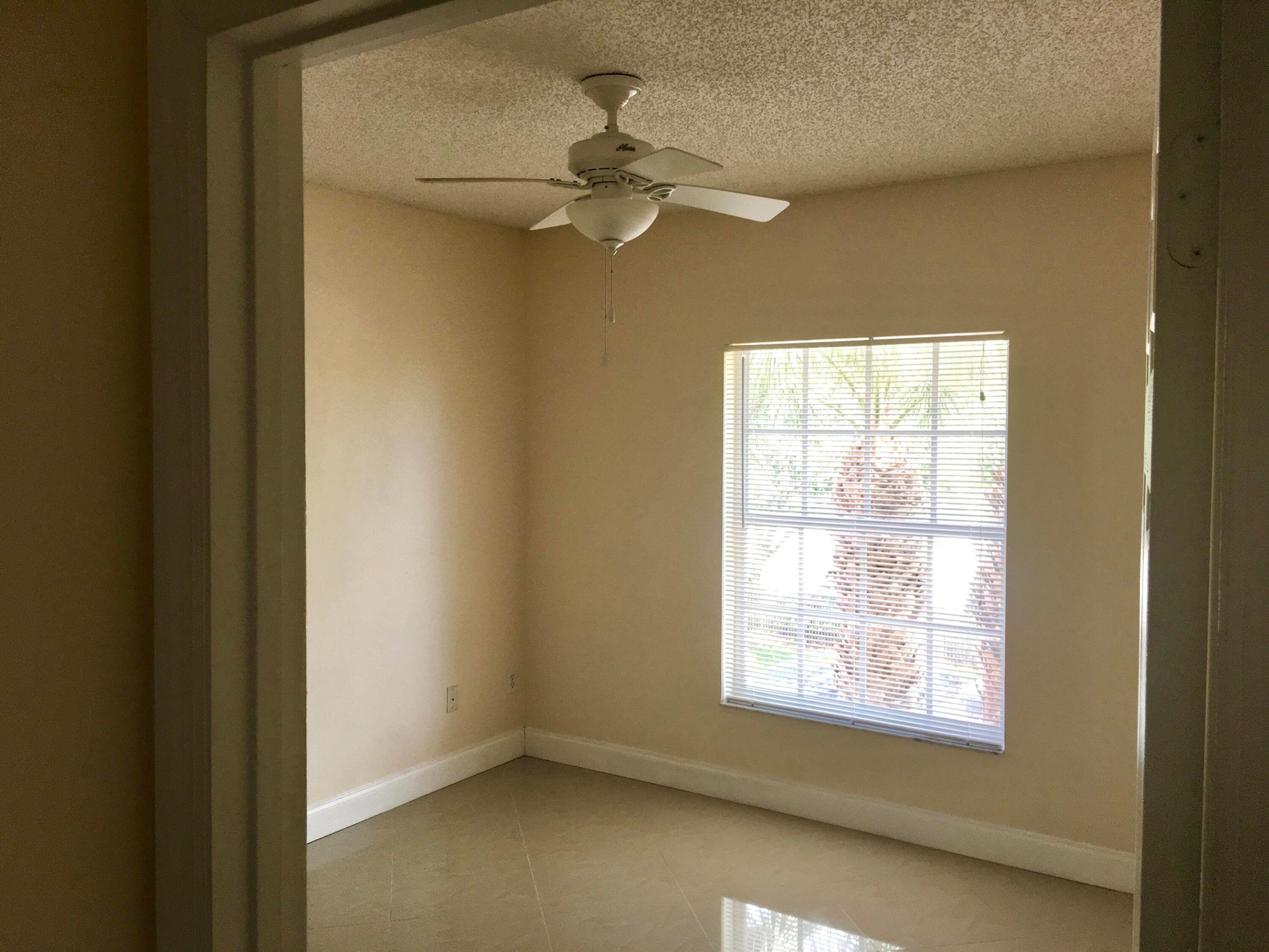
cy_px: 476
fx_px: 1063
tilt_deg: -1.4
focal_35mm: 29
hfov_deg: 61.7
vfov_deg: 48.2
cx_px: 634
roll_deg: -0.3
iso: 32
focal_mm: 4.15
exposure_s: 1/60
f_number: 2.2
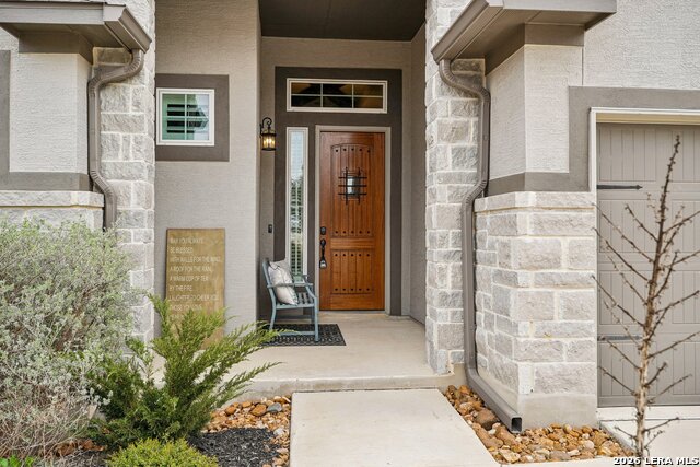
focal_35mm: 32
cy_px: 234
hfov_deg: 58.7
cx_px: 350
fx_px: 622
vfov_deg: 41.1
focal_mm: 32
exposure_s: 1/60
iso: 100
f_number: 8
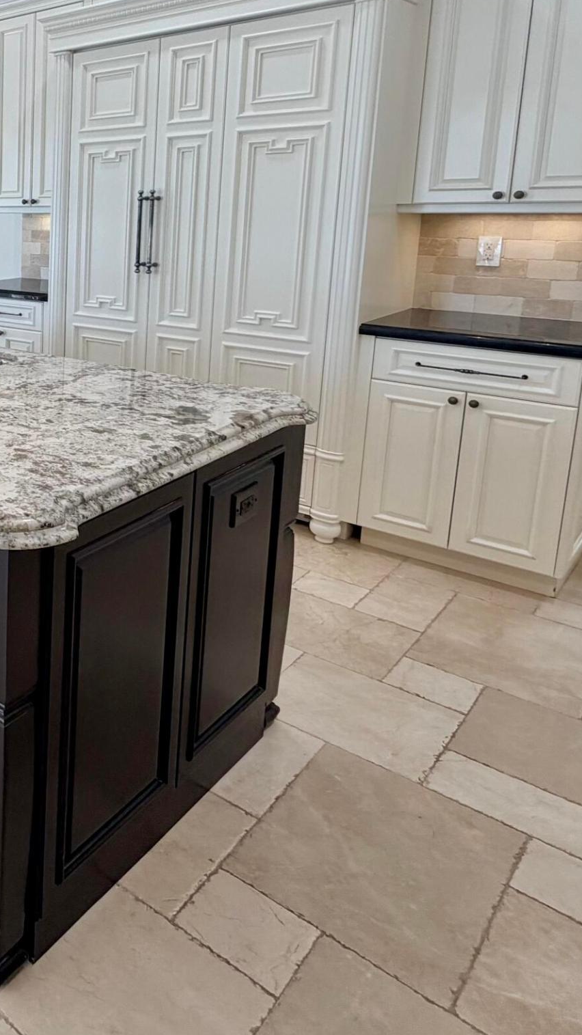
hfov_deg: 31.4
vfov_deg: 64.2
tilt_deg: -10.4
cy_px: 335
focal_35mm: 29
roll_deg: +1.2
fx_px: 796
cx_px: -168
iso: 100
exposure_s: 1/120
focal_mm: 2.22
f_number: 2.2
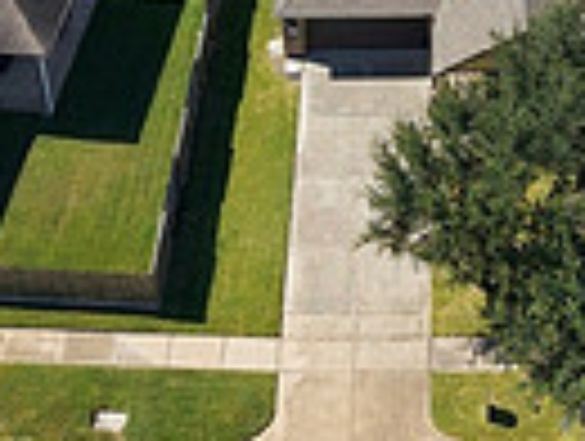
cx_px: 490
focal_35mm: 107
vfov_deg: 13.1
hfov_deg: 18.1
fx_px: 1812
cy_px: -227
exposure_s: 1/3000
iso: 140
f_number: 1.8
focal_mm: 8.7
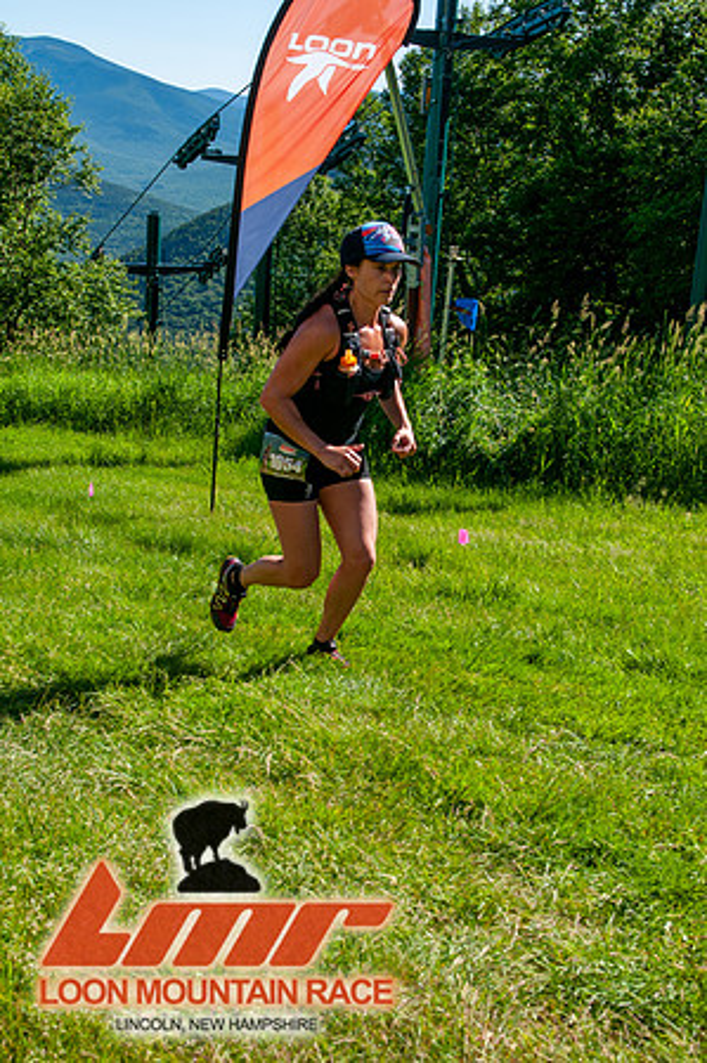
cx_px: 354
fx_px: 1506
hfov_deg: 26.4
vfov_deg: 38.9
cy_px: 532
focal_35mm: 51
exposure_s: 1/400
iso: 200
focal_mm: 34
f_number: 8
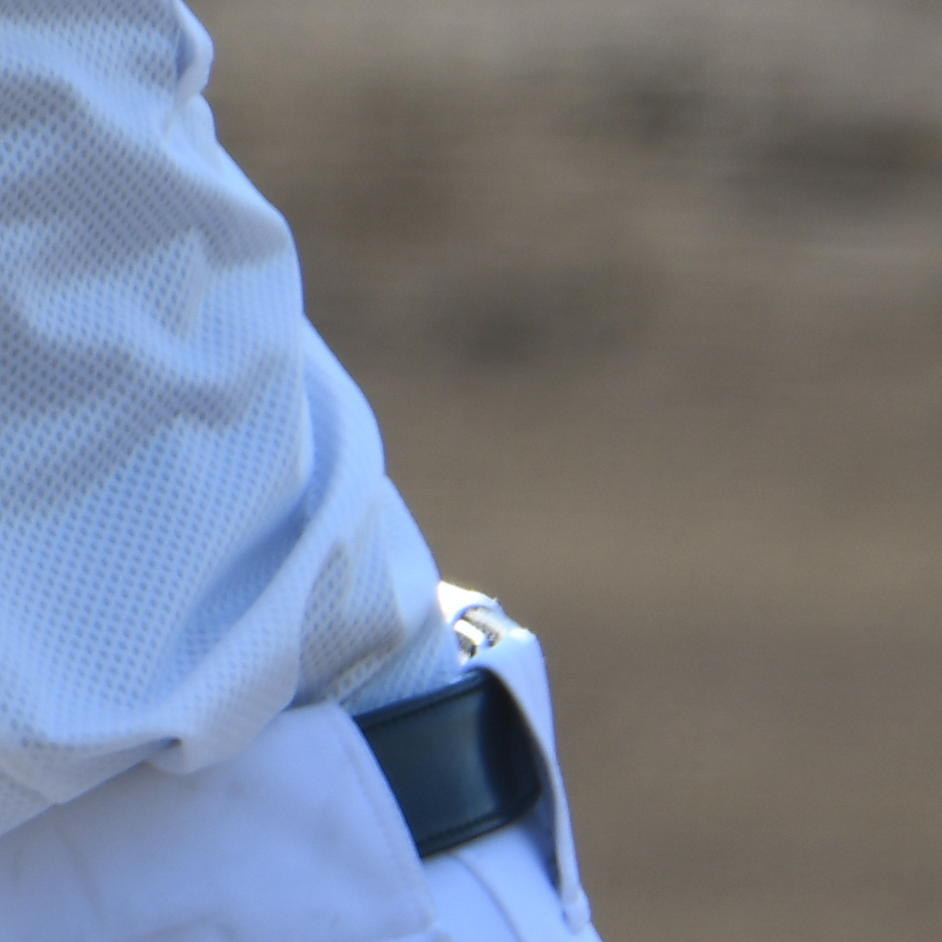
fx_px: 84451
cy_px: -427
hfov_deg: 0.6
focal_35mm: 2743
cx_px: -677
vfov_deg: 0.6
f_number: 6
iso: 180
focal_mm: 420
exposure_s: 1/320
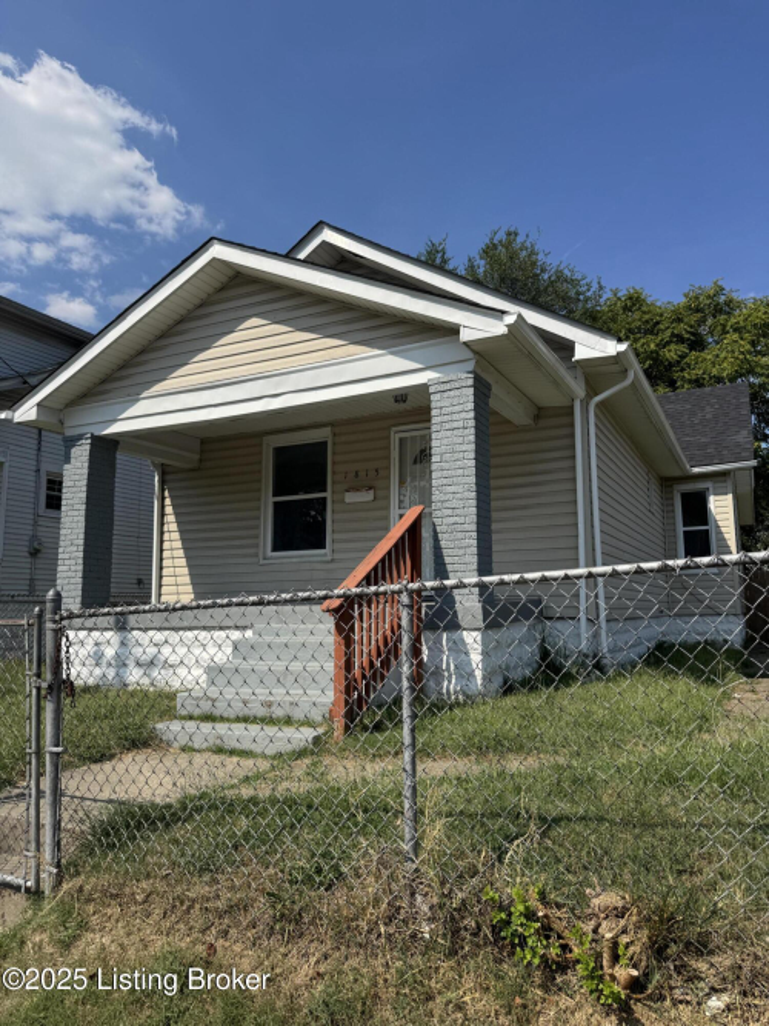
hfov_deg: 56.8
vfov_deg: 71.6
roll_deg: +2.4
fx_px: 711
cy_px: 513
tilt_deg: +6.5
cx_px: 384
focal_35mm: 24
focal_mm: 6.76
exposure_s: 1/5348
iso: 80
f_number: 1.78
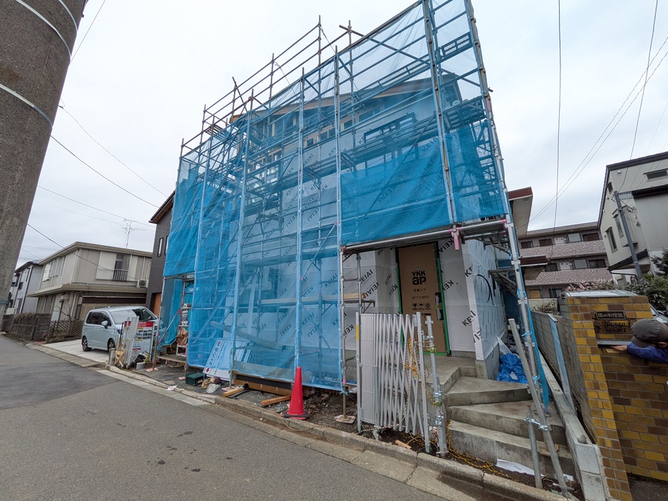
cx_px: 334
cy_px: 250
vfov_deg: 85.7
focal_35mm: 14
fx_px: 270
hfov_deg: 102.1
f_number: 2.2
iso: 50
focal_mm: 1.83
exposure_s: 1/590
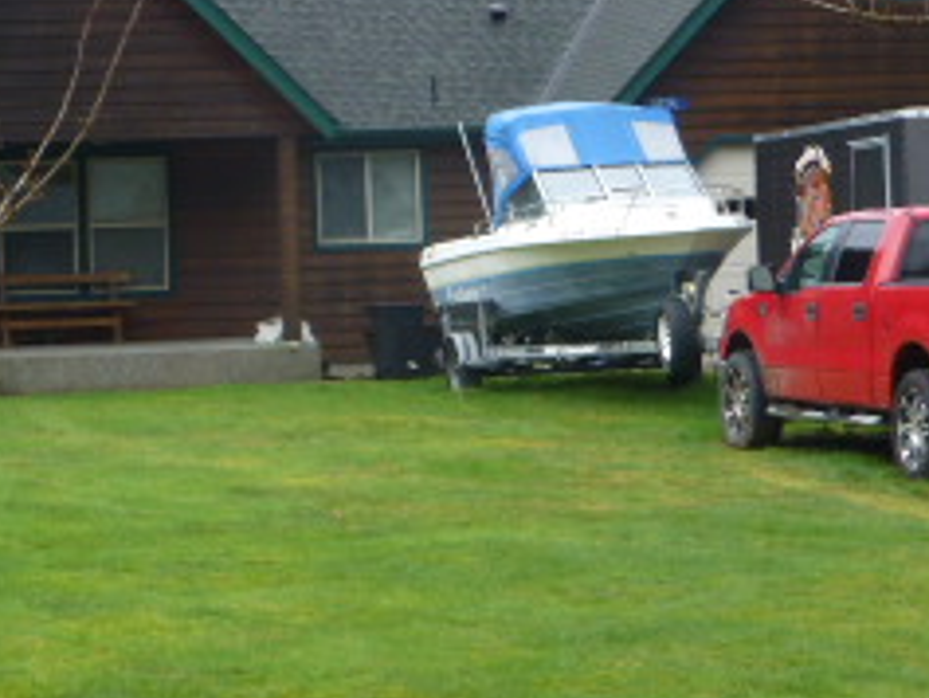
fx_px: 3410
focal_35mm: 127
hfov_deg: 15.4
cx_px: 220
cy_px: 165
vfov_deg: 11.6
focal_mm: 8.5
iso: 100
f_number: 4.2
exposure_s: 1/125
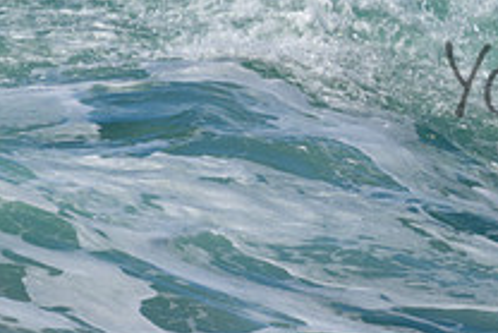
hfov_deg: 0.7
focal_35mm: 3072
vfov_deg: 0.4
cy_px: 59
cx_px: 692
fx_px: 42524
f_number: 11
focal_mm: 800
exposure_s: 1/2000
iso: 640
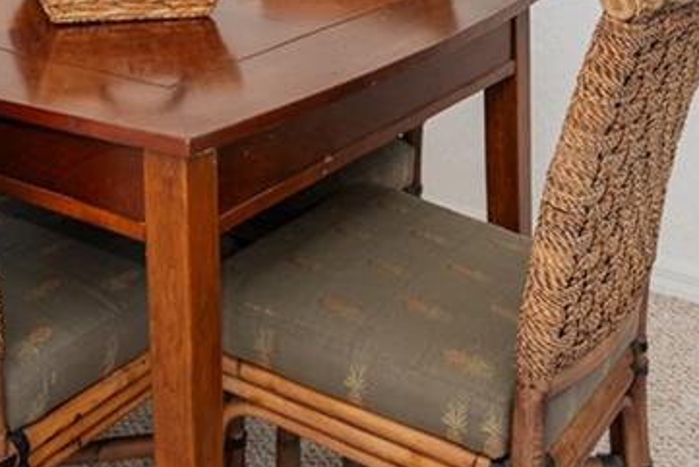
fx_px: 1204
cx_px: 161
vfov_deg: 18.9
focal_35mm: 62
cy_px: -262
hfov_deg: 31.7
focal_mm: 14
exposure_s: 1/1.67
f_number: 7.1
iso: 320
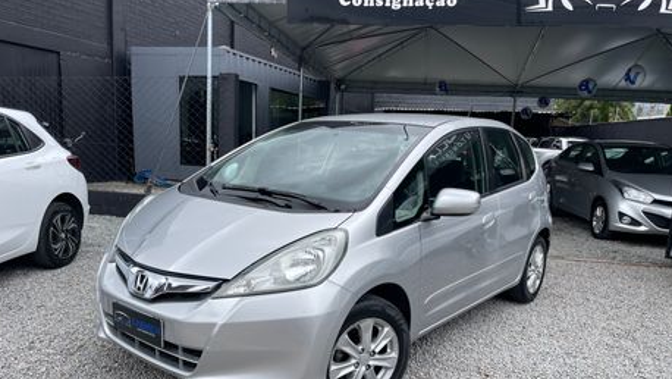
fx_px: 499
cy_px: 241
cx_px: 332
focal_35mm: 28
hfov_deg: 67.9
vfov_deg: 41.2
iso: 32
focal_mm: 5.1
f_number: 1.6
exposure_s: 1/874
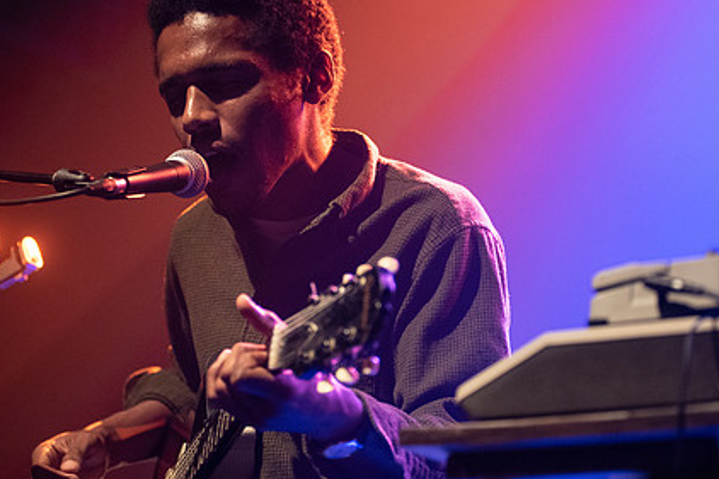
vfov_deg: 12.4
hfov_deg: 18.6
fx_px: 2196
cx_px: 337
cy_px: 236
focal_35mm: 110
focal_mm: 80
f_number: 3.2
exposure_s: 1/125
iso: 2500
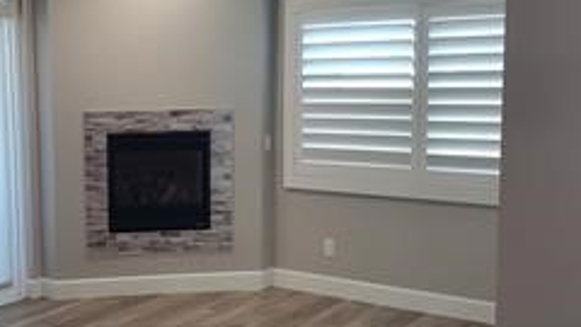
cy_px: 171
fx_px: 817
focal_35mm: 53
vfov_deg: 22.6
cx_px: 160
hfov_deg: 38.4
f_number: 2.4
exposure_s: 1/120
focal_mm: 4.3
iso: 160
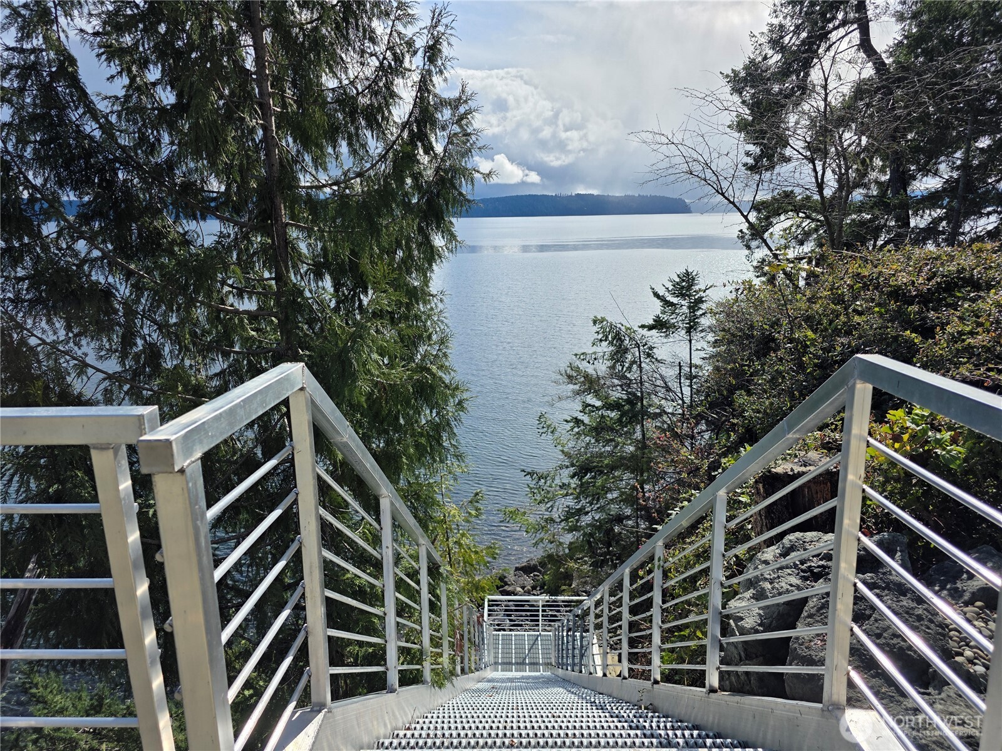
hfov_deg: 73.9
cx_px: 501
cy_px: 376
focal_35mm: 23
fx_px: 666
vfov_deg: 58.9
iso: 64
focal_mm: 6.3
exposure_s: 1/7944
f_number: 1.7
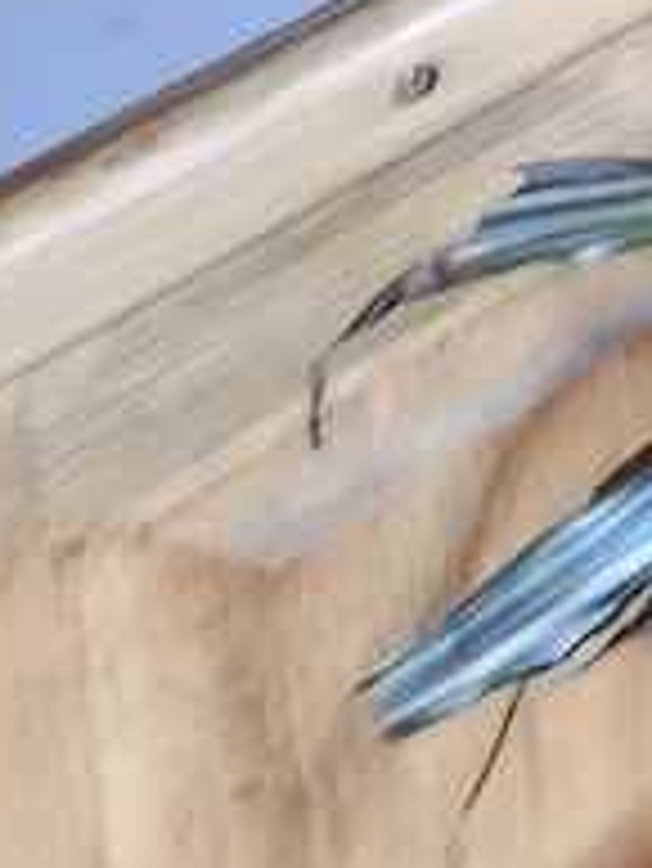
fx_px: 2308
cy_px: -1662
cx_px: 1812
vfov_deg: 11.9
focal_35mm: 92
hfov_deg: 11.5
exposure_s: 1/33.3
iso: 640
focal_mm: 2.2
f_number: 2.2
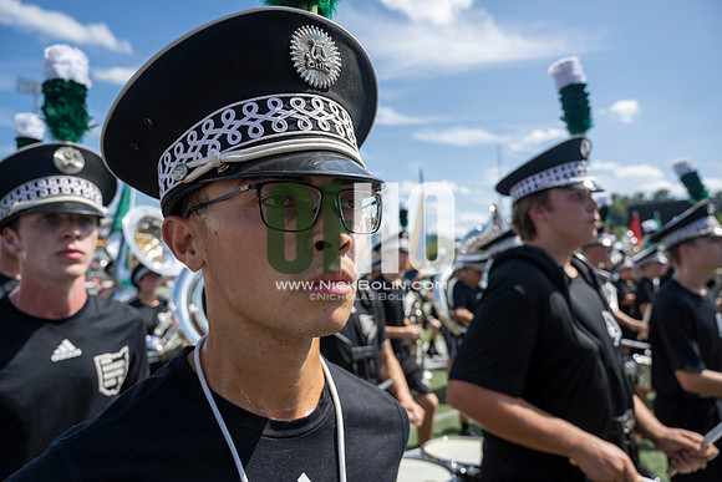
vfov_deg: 52.2
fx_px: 491
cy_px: 241
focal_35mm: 24
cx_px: 361
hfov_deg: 72.6
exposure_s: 1/1600
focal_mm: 24.5
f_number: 5
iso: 200
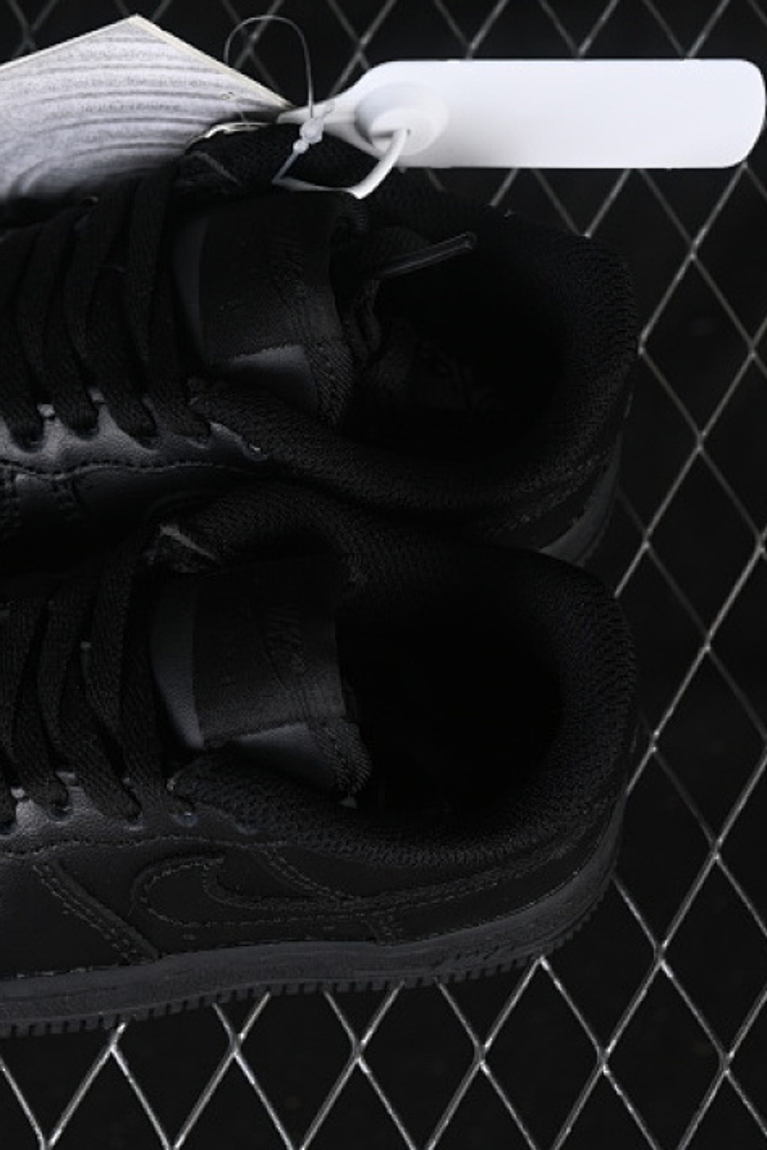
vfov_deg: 17.9
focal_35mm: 114
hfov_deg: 12.0
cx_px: 129
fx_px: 3643
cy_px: 569
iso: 160
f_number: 6.3
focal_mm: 50
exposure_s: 1/60
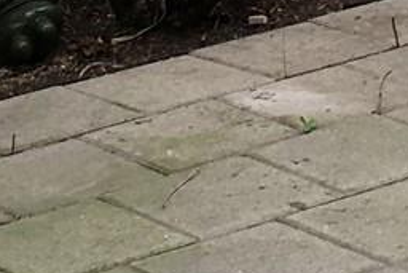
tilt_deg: -6.2
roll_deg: +1.0
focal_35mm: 241
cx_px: 469
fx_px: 2733
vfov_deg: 5.4
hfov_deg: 8.5
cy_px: -497
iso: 25
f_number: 2.2
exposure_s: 1/442
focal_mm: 4.15
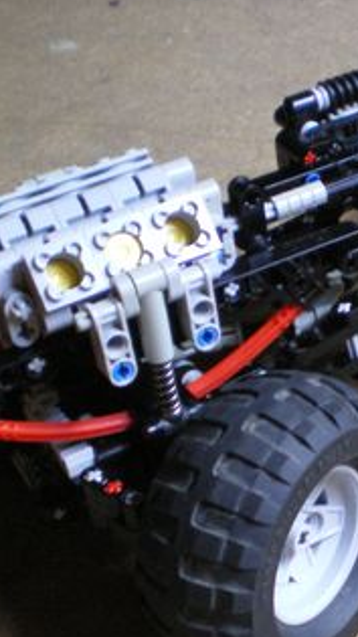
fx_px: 1419
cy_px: 324
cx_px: 400
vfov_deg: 25.3
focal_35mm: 84
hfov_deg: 14.0
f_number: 3.1
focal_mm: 6.3
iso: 400
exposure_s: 1/20
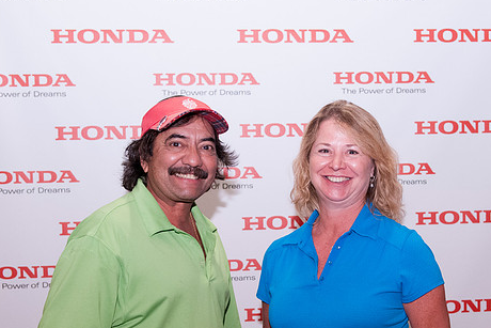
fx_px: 859
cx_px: 296
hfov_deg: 31.8
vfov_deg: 21.5
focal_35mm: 63
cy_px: 234
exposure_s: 1/100
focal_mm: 28
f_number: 4
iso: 1250
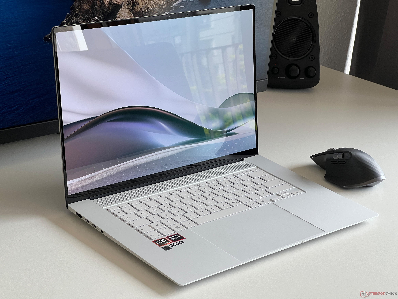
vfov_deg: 19.1
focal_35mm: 77
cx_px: 199
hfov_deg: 25.3
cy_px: 150
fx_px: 885
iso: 80
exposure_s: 1/99
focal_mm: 9
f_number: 2.8
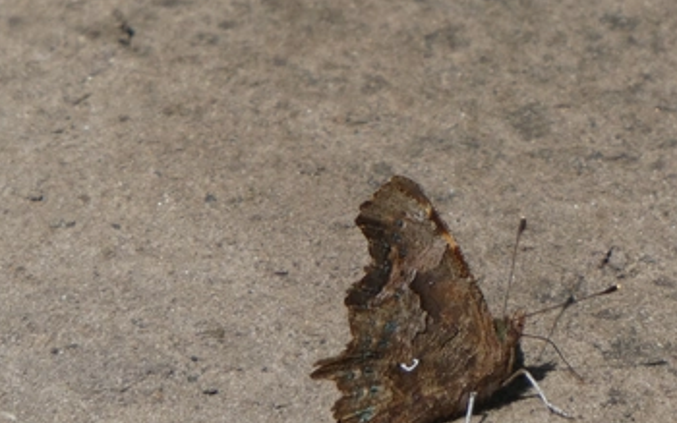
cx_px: 346
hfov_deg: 1.0
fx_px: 38869
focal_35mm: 2106
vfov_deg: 0.6
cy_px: 270
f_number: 5.7
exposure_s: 1/640
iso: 80
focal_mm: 194.6
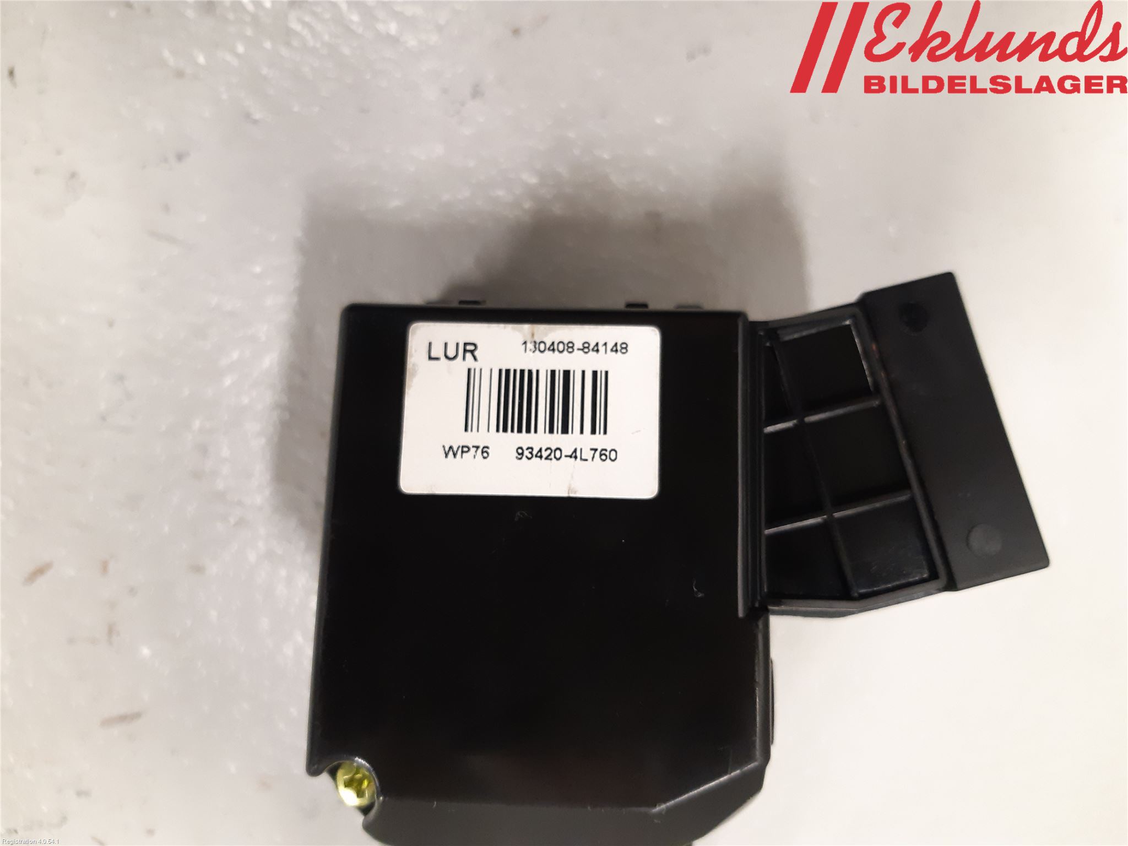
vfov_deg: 53.1
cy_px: 423
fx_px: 847
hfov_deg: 67.3
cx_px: 564
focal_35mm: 26
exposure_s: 1/33
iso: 250
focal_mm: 3.93
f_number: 1.7
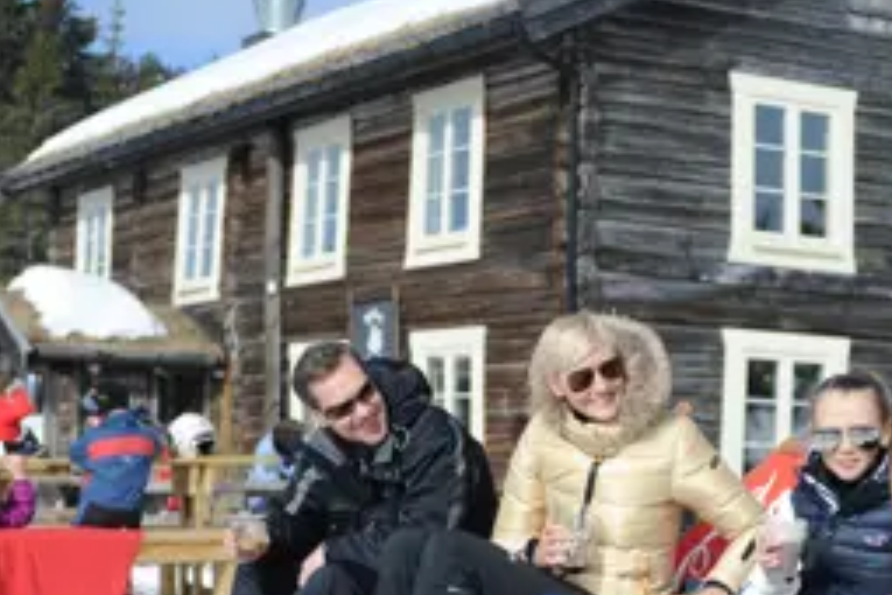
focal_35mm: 81
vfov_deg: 16.8
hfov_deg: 24.8
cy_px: 411
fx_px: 2007
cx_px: 651
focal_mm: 42
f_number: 4
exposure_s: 1/3200
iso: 200
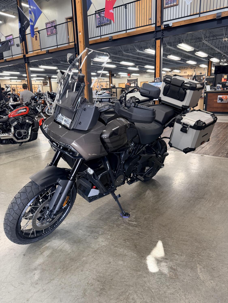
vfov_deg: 71.6
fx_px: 211
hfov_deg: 56.8
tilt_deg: -15.1
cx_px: 114
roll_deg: +2.6
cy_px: 152
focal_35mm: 24
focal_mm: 6.76
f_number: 1.78
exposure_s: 1/120
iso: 320
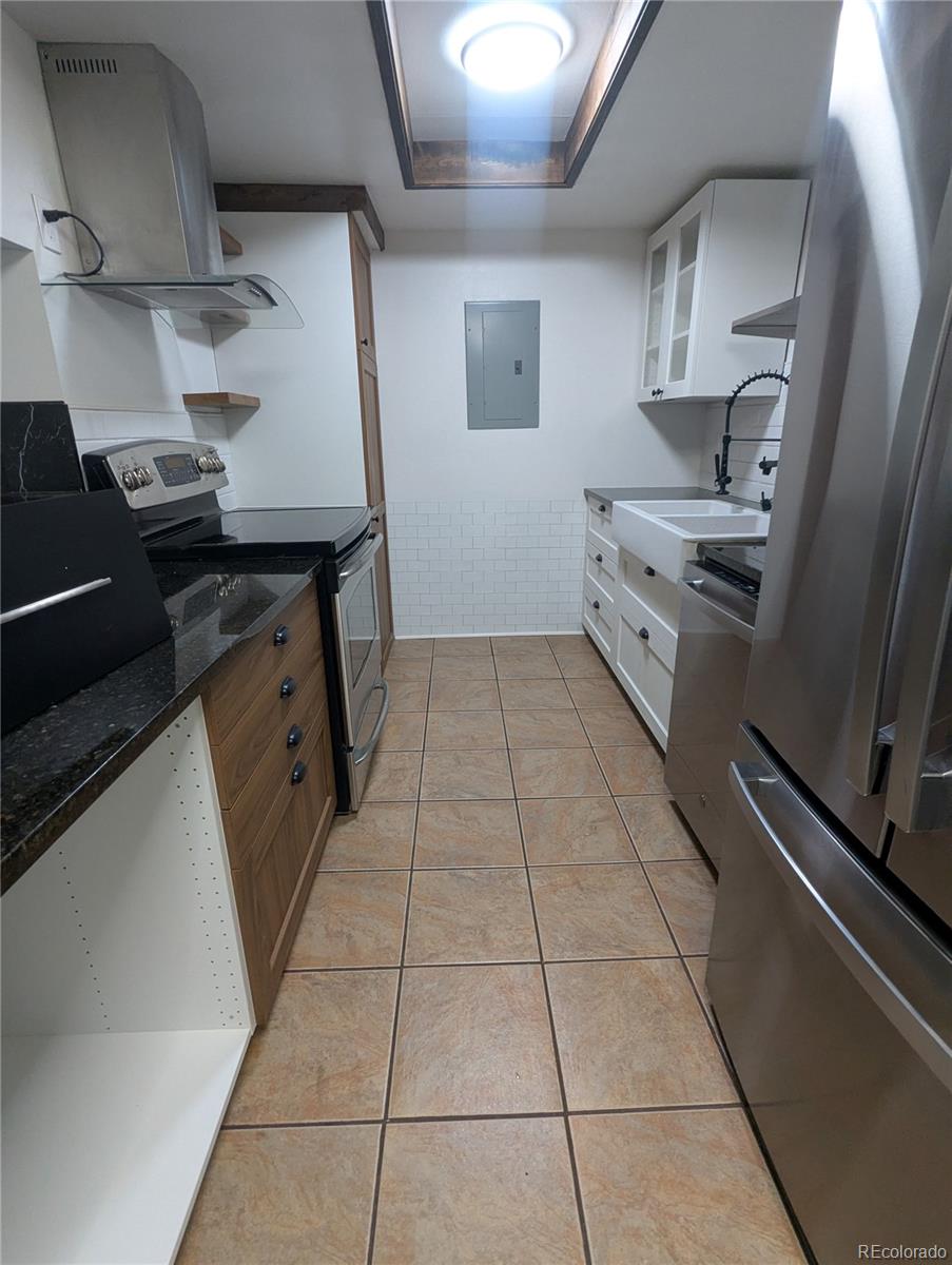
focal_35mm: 16
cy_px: 632
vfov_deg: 94.4
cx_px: 476
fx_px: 585
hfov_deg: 78.2
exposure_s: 1/40
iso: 272
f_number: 2.2
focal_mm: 2.35
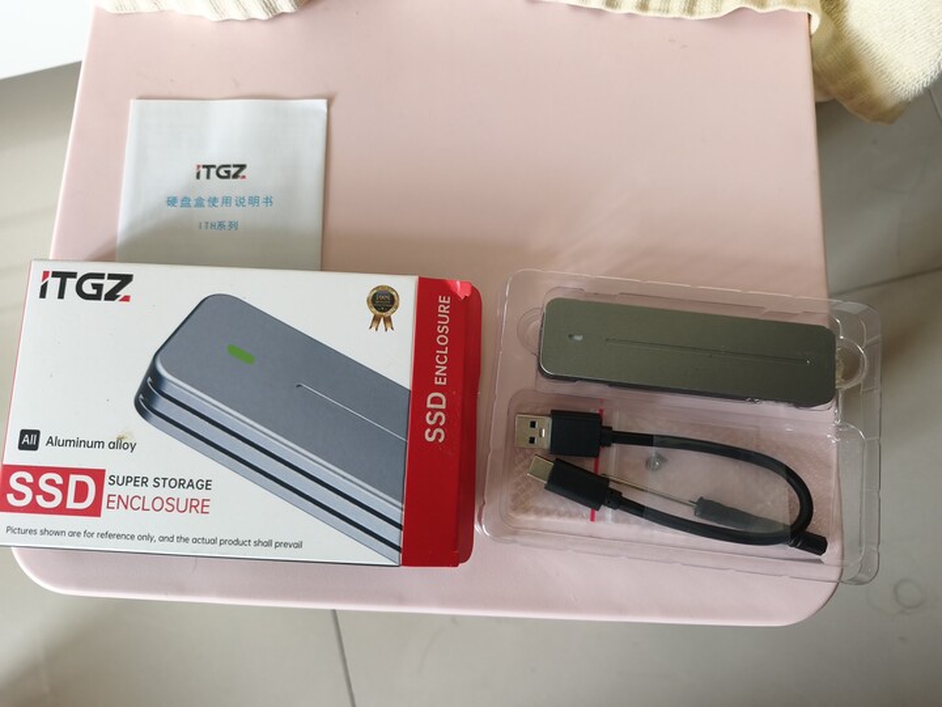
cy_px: 354
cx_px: 471
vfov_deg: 58.9
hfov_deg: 73.9
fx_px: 626
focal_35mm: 23
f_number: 1.62
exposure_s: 1/60
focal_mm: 6.45
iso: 250
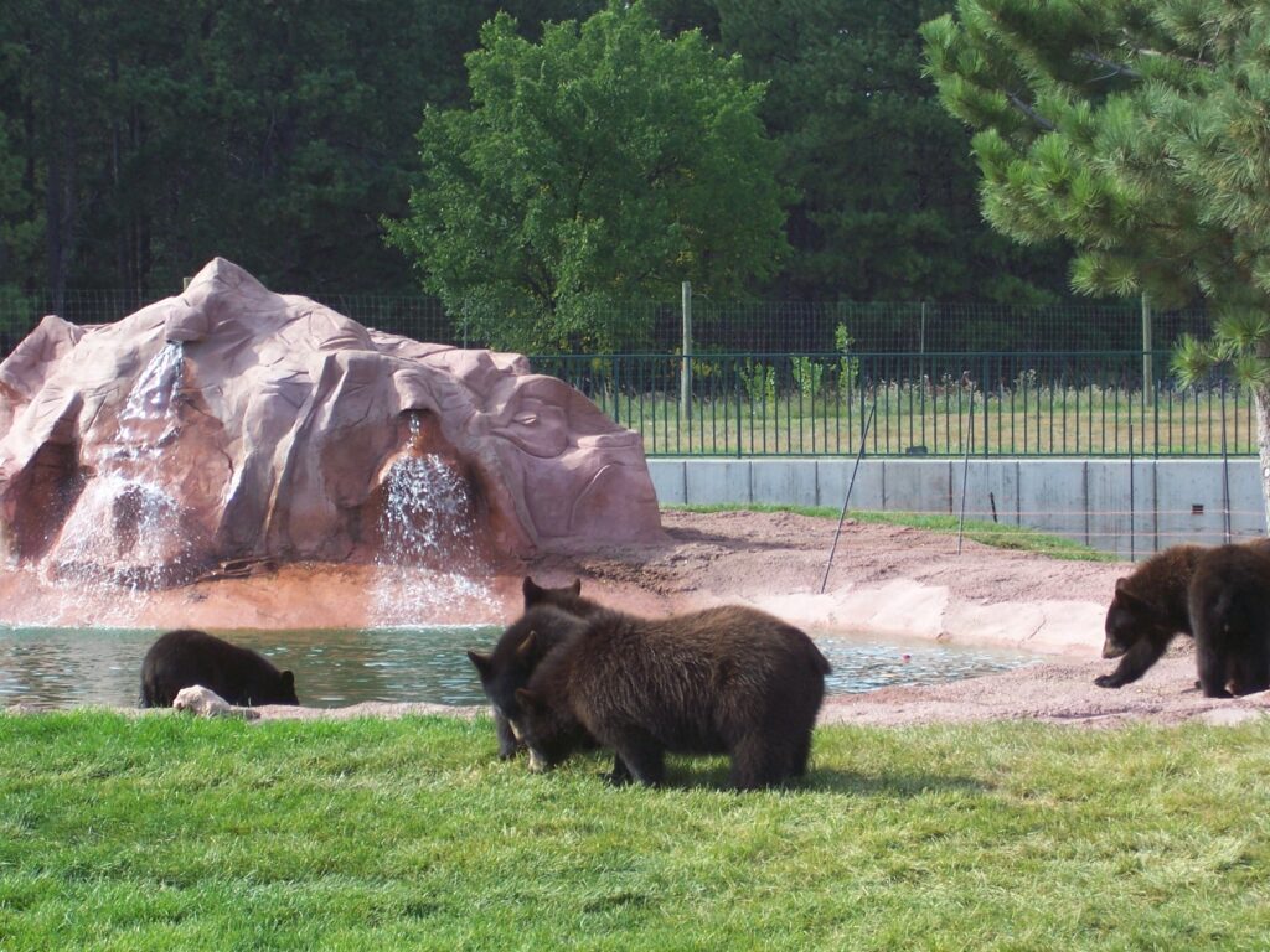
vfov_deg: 14.5
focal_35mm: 102
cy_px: 476
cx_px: 635
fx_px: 3742
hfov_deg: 19.3
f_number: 4.6
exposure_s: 1/180
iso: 80
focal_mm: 16.8
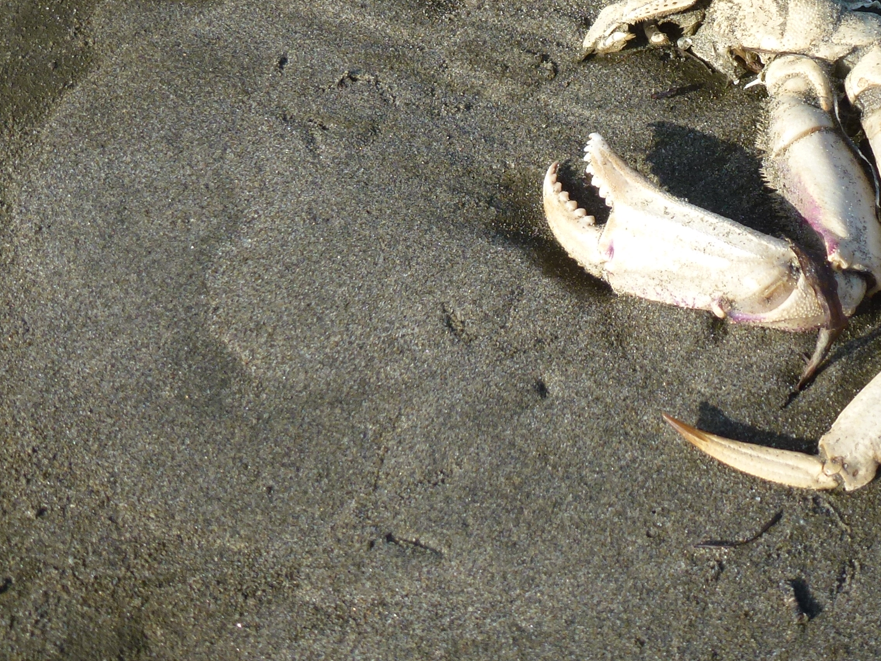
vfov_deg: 18.7
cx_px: 579
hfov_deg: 24.9
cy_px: 127
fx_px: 1985
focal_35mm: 78
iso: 100
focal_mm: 7.4
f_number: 3.9
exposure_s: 1/640
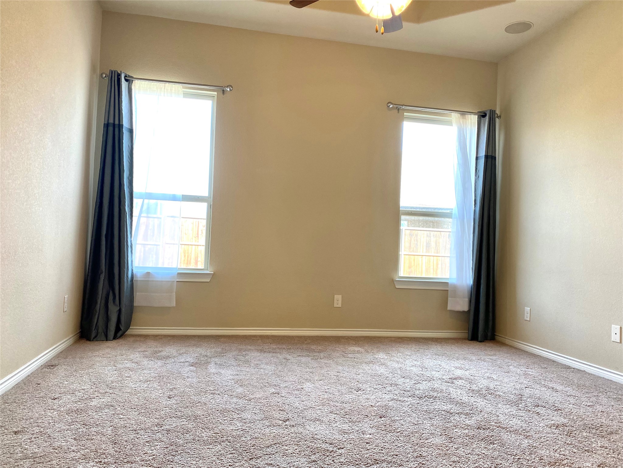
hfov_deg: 67.3
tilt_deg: +0.8
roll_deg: -3.5
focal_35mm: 26
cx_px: 312
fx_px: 468
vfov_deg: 53.1
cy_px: 234
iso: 100
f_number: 1.8
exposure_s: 1/120
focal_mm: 4.25
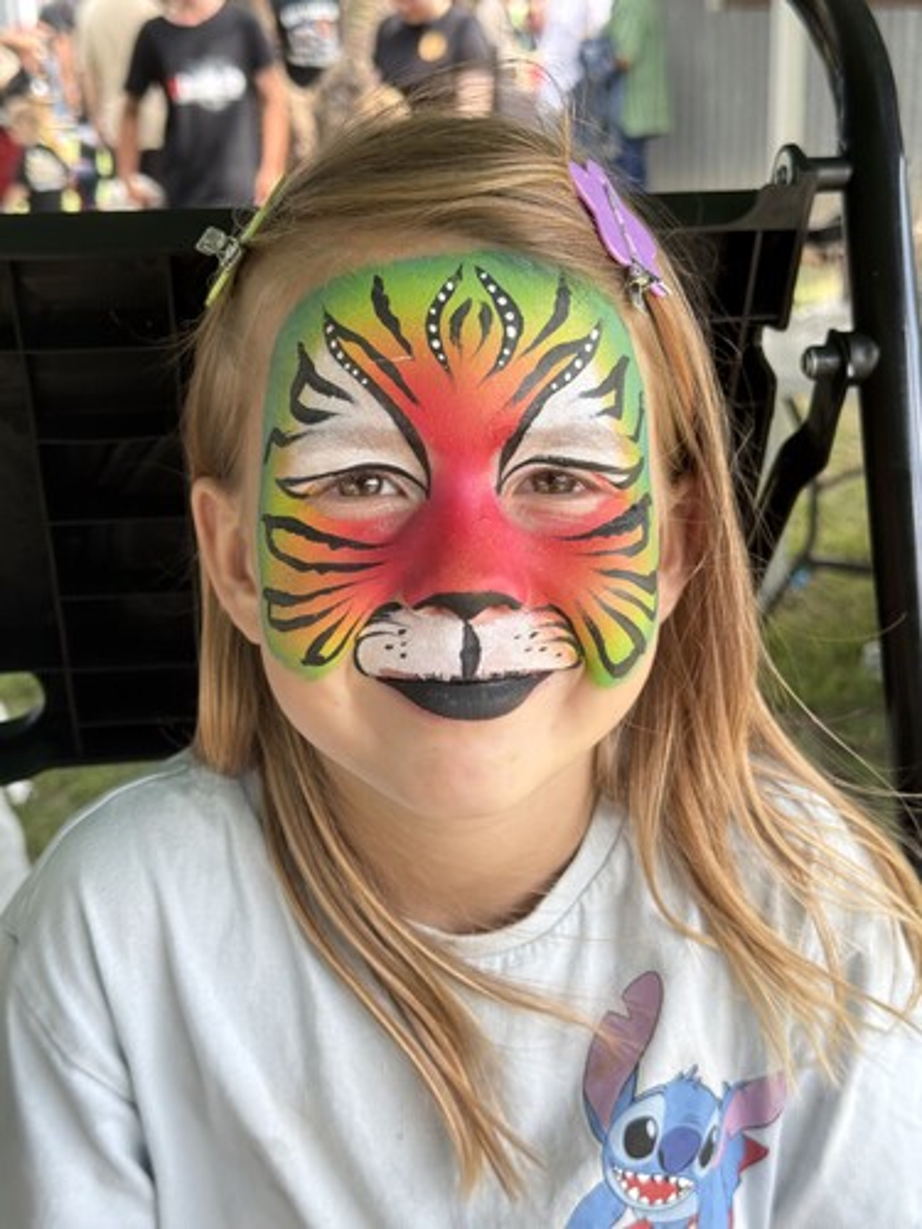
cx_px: 461
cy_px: 614
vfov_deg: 39.7
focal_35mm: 48
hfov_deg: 30.3
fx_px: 1705
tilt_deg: -18.6
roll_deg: +0.7
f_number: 1.78
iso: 64
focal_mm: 6.76
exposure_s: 1/262
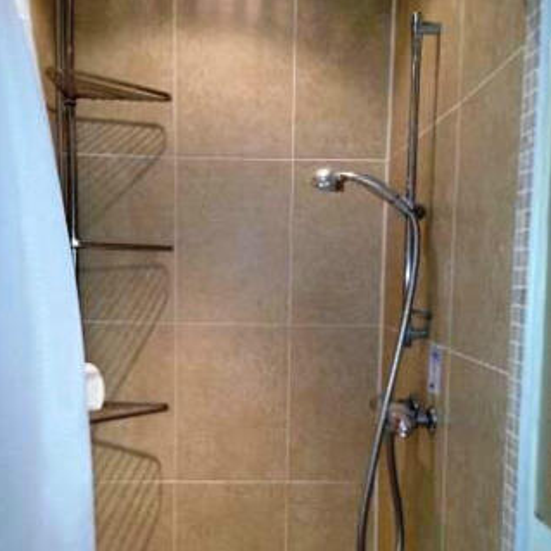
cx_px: 278
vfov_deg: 41.6
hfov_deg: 41.9
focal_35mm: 40
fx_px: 720
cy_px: 336
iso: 80
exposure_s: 1/20
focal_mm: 4.12
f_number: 2.4
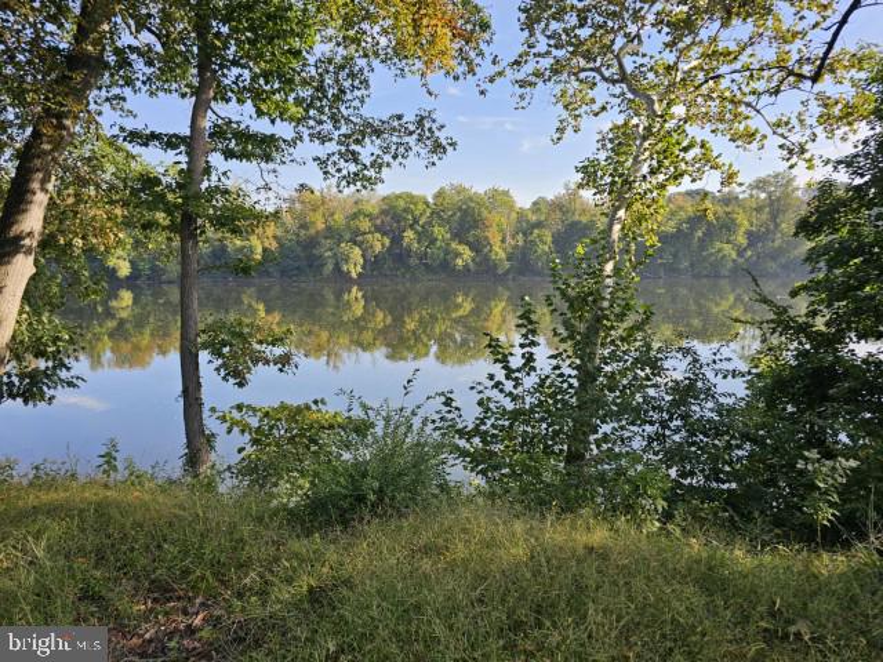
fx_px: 587
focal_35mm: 23
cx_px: 442
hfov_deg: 73.9
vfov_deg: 58.9
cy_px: 331
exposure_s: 1/236
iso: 10
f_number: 1.7
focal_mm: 6.3
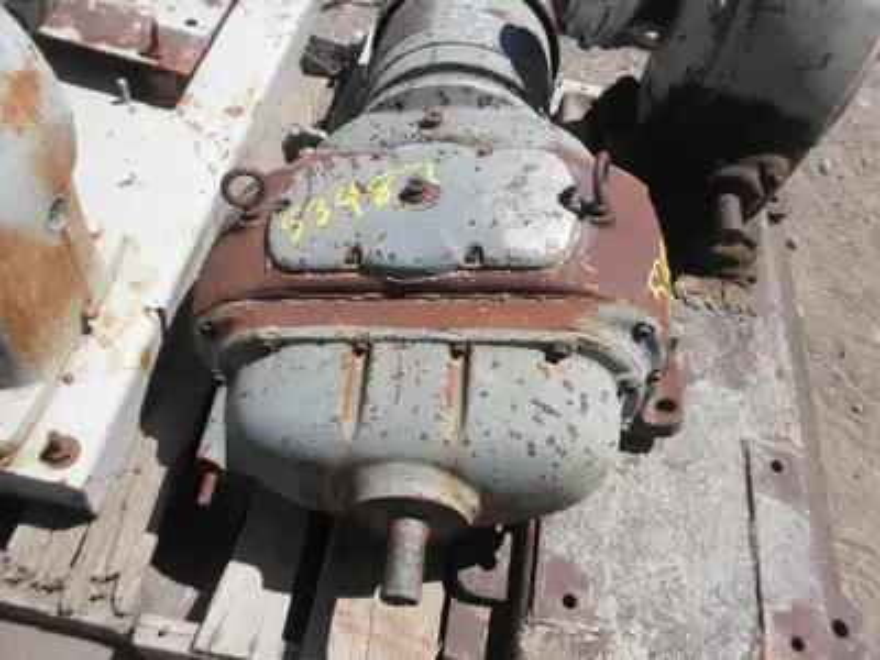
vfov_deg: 49.7
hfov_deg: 63.4
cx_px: 440
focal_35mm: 28
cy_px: 330
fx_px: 712
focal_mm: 5
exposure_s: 1/125
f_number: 8.5
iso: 64
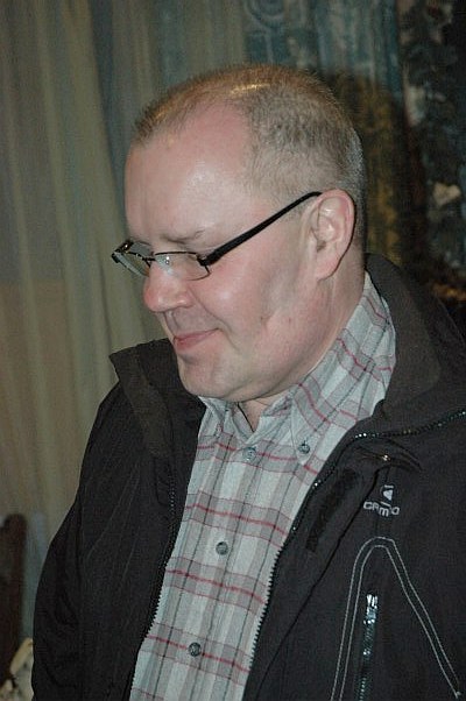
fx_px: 1459
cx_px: 233
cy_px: 350
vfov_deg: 27.0
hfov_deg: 18.1
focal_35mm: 75
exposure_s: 1/60
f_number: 5
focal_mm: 50
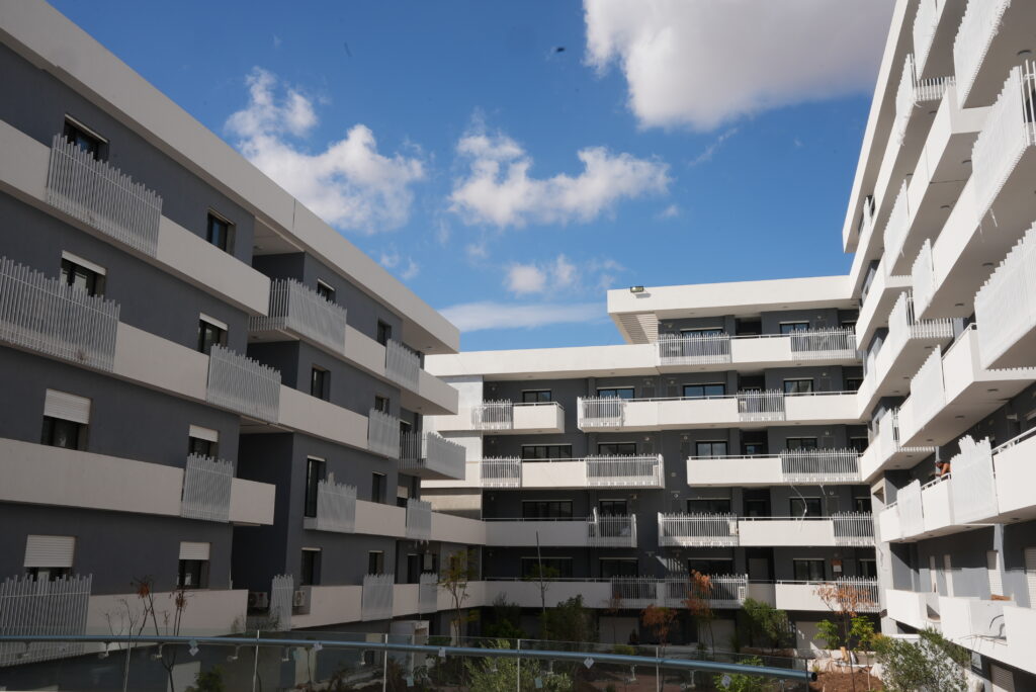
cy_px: 346
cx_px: 518
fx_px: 979
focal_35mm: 34
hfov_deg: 55.8
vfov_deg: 38.9
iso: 125
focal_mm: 34
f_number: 22
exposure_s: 1/50
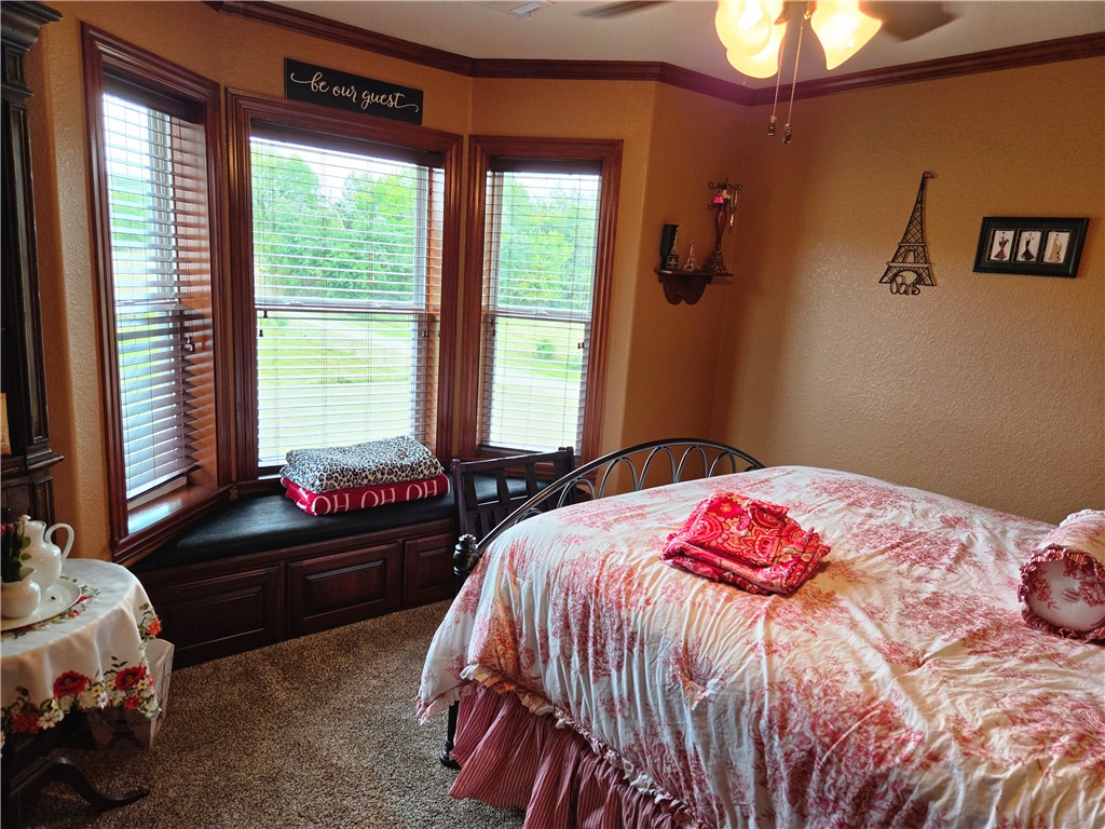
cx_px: 552
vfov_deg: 58.9
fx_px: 734
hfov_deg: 73.9
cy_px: 414
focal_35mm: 23
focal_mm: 5.4
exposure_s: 1/120
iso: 100
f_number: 1.8
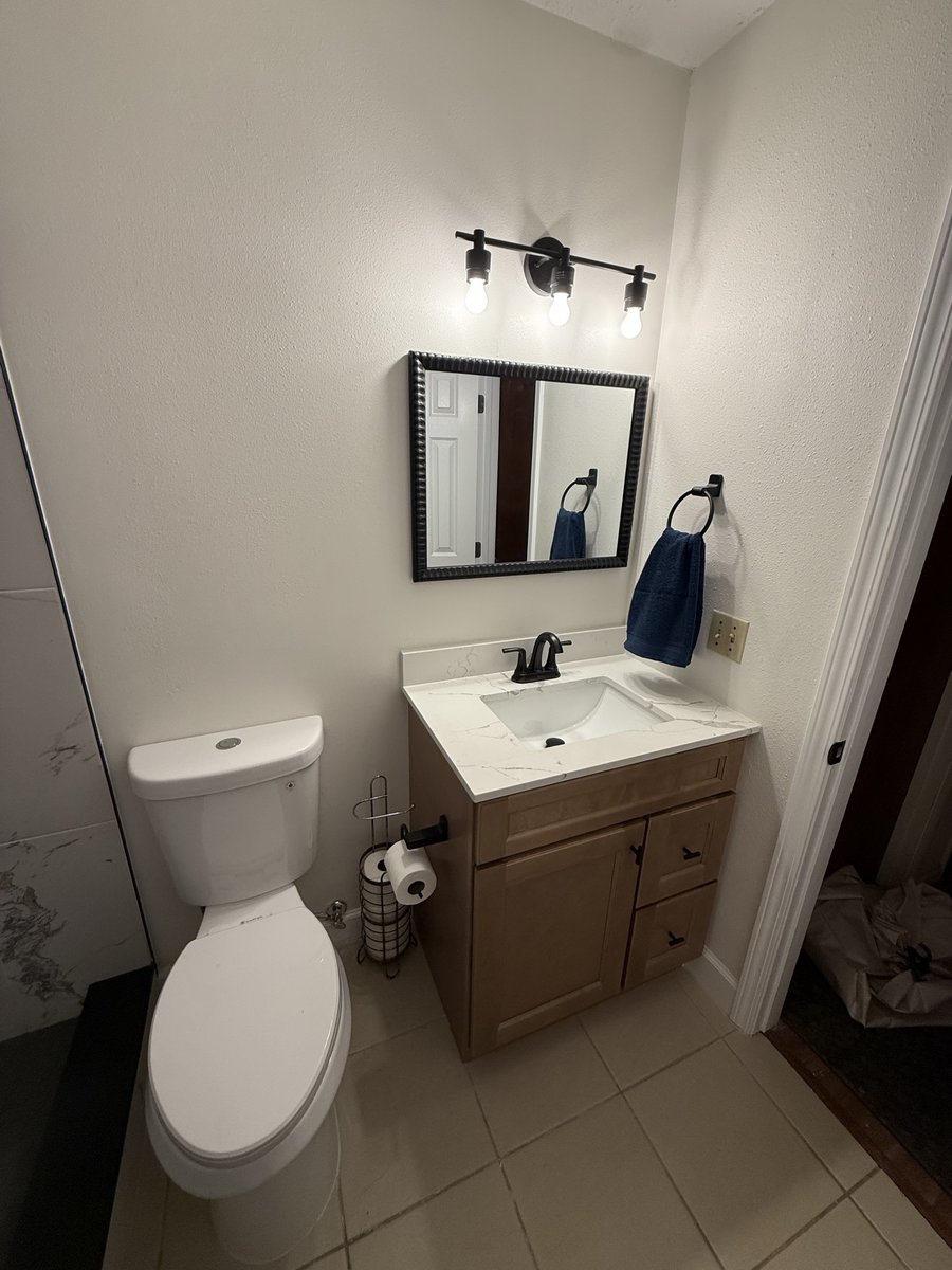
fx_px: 513
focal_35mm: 14
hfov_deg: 85.7
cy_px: 635
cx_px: 476
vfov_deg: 102.1
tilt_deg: -18.7
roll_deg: -1.3
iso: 160
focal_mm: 2.22
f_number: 2.2
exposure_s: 1/120
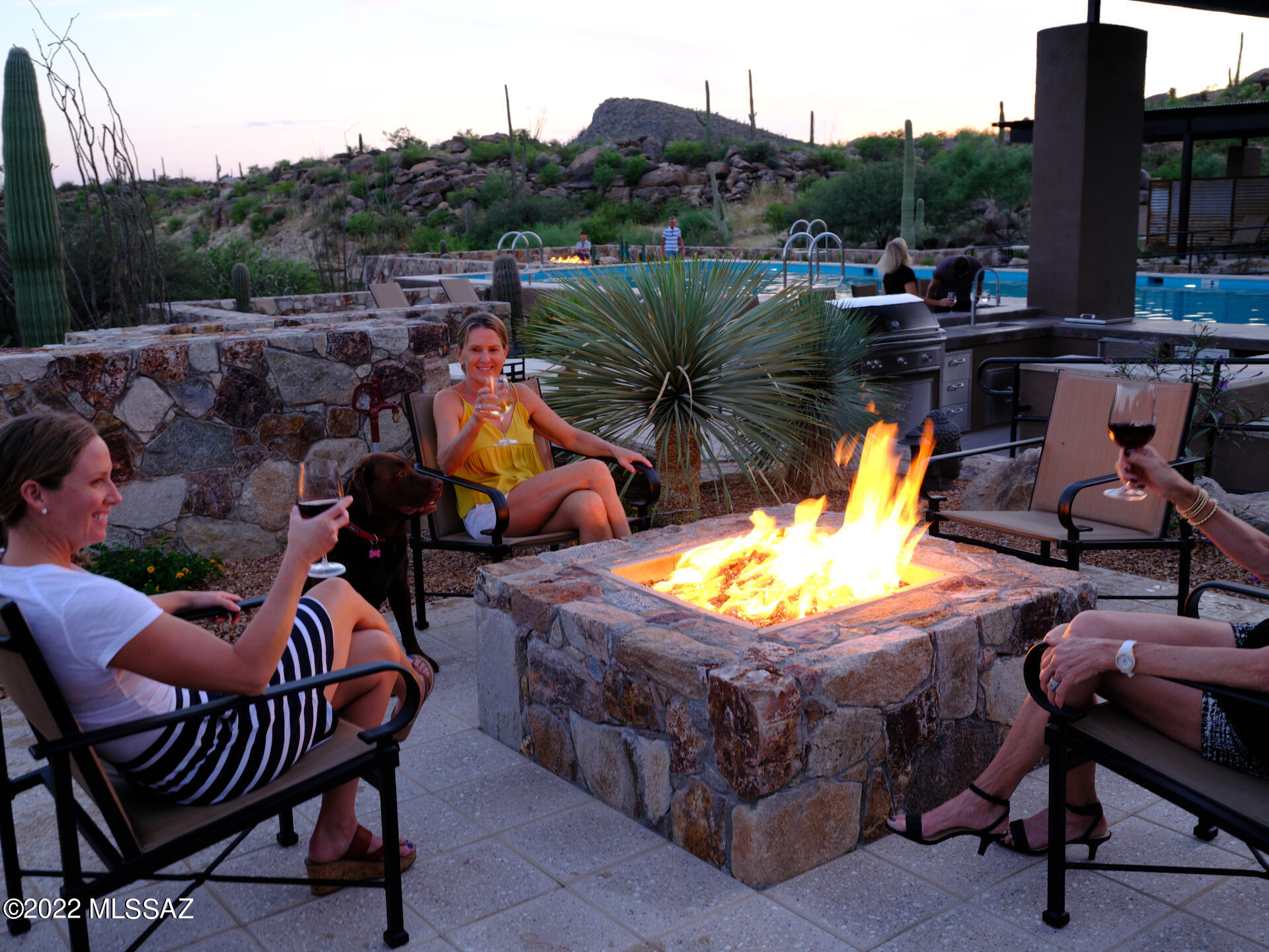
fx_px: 1320
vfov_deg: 39.7
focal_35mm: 36
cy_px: 476
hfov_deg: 51.4
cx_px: 634
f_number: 9
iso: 500
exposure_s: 1/15
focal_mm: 44.9
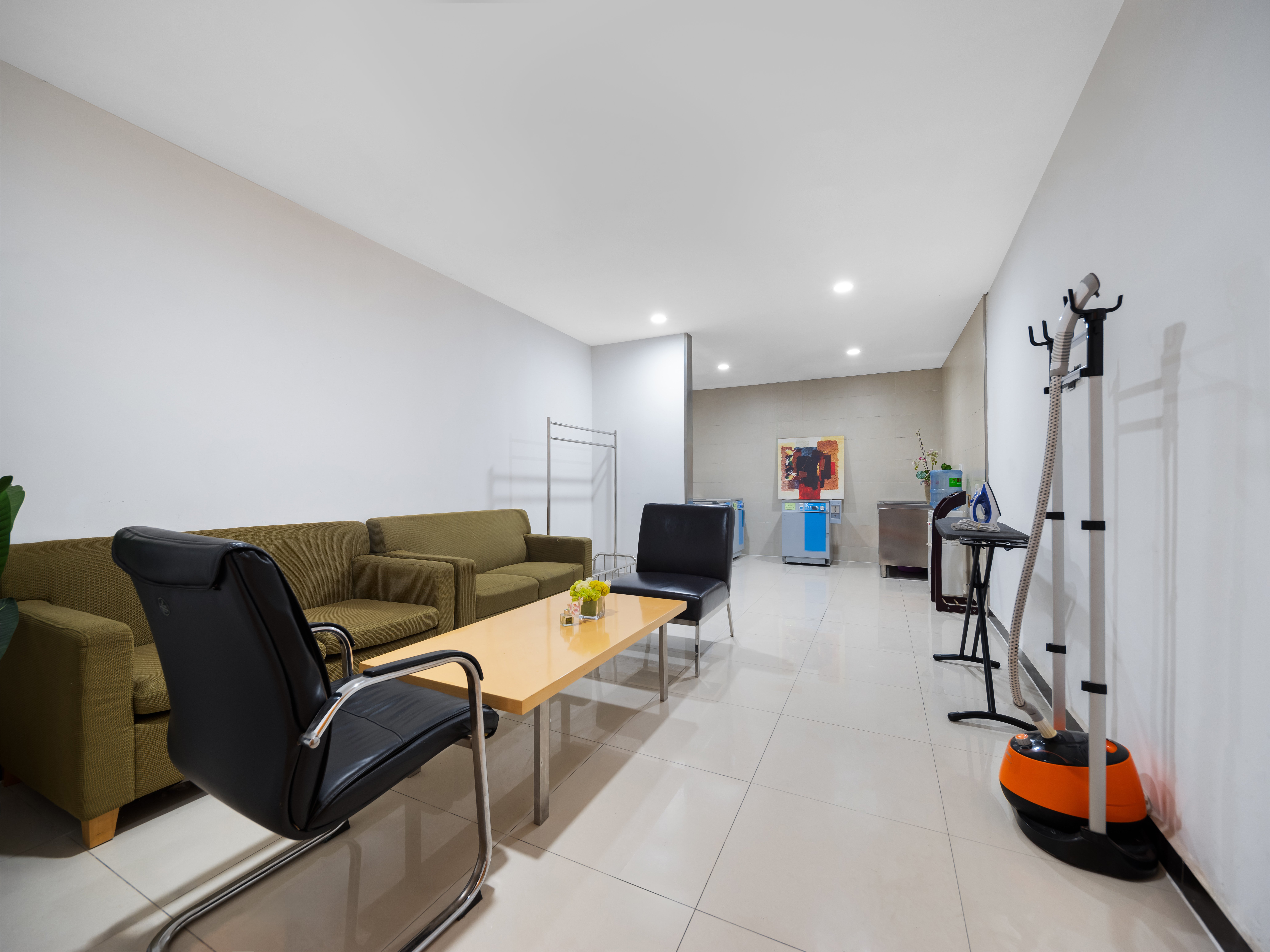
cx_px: 635
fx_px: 477
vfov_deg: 89.9
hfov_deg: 106.2
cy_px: 476
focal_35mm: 13
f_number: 9
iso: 400
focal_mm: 17
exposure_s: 1/1.43
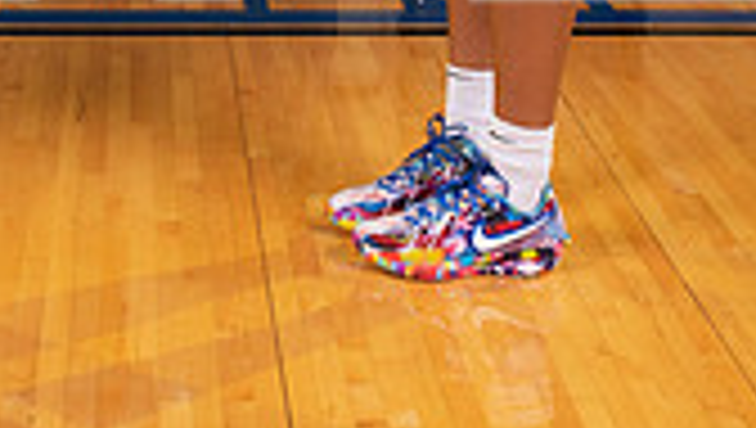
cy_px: -451
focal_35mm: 101
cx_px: 112
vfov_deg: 10.9
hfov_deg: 20.8
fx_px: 2027
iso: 320
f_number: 7.1
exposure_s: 1/320
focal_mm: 36
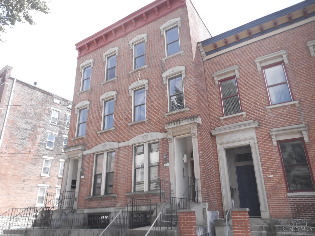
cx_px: 158
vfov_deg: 54.9
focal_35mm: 25
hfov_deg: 69.4
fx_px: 227
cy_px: 118
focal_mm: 4.5
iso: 80
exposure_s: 1/200
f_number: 3.7
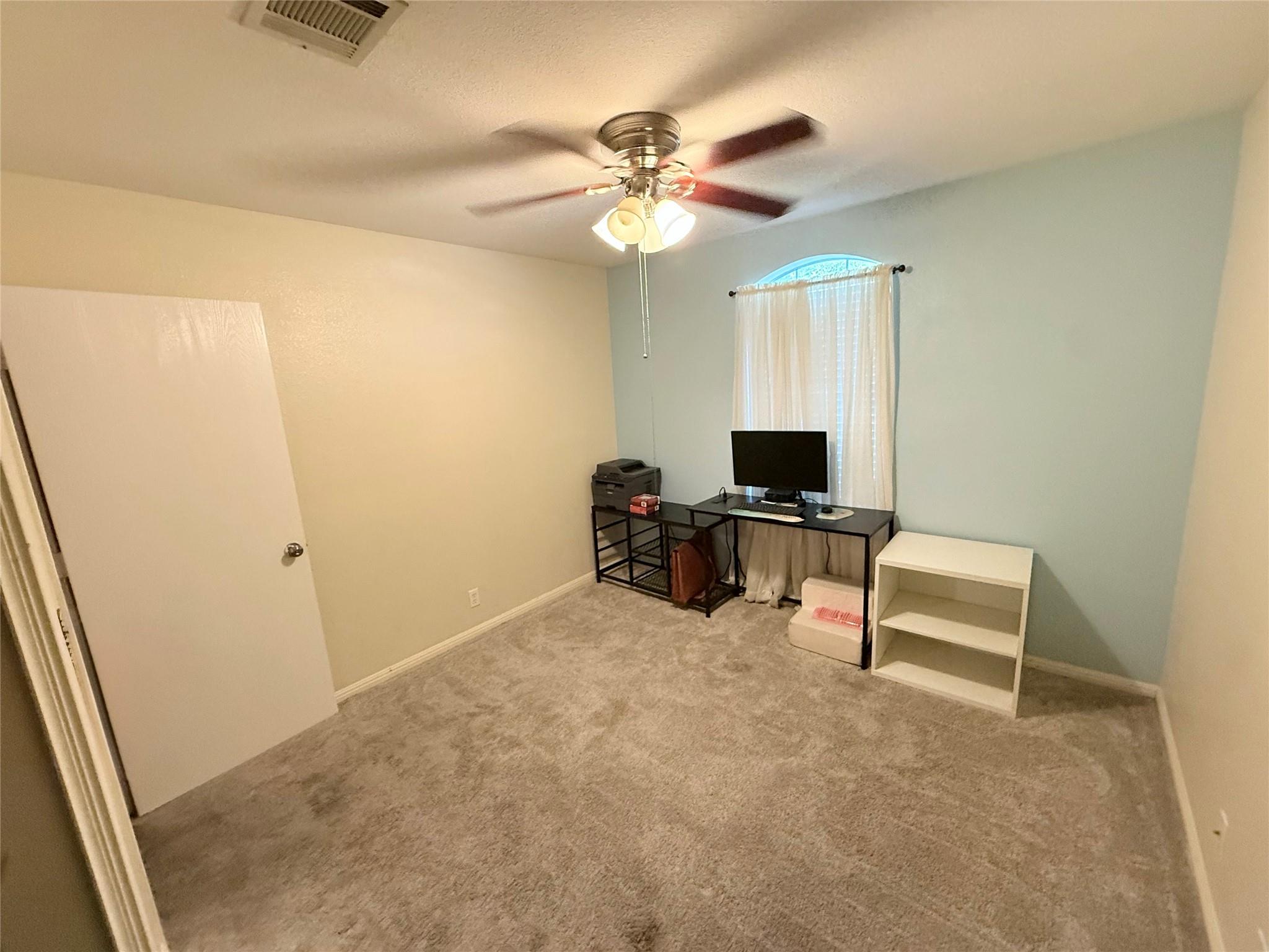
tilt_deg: -11.9
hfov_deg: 102.1
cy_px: 476
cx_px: 634
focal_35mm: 14
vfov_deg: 85.7
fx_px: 513
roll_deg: +4.1
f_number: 2.2
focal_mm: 2.22
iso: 500
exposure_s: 1/60
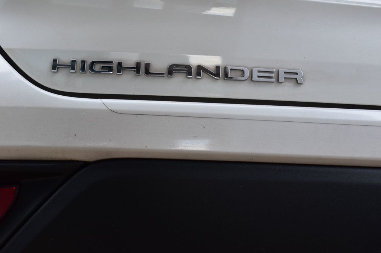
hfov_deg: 36.9
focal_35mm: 54
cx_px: 190
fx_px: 571
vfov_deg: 25.0
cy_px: 126
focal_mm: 36
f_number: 7.1
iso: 400
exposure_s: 1/25
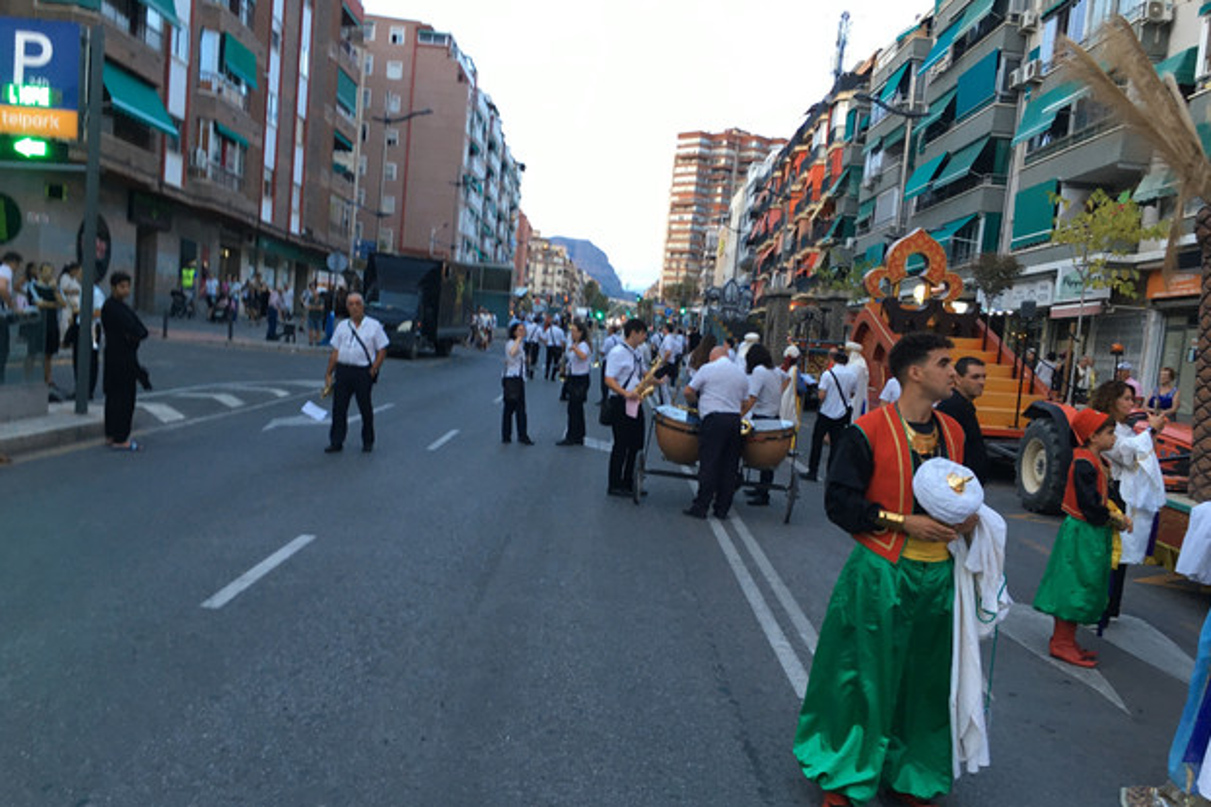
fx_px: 1042
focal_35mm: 31
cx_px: 605
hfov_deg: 60.3
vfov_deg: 42.2
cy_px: 461
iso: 100
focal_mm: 4.15
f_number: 2.2
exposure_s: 1/33
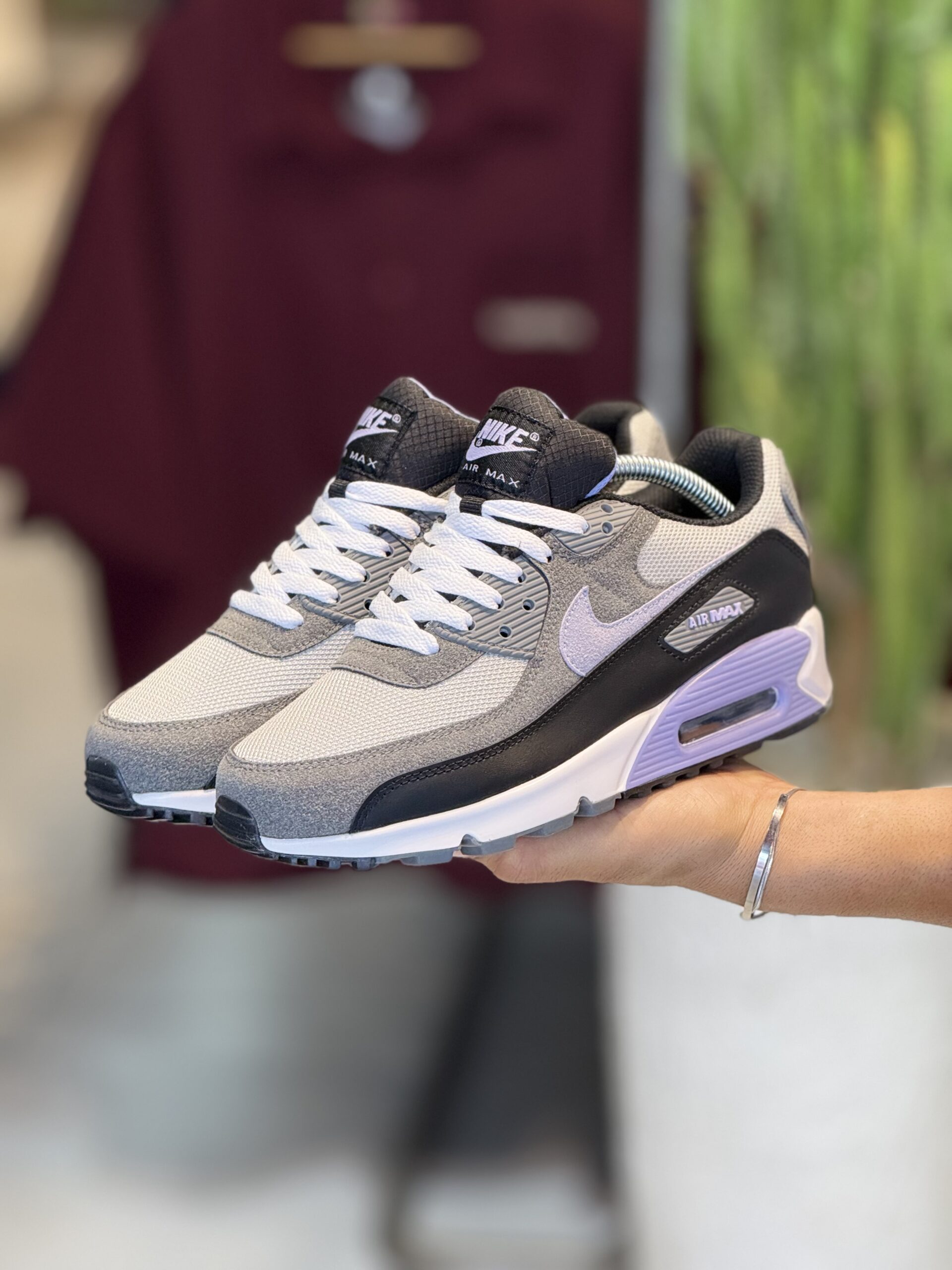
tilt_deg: -14.4
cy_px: 635
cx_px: 476
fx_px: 4400
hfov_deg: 12.3
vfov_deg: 16.4
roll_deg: -0.2
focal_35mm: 120
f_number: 2.8
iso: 160
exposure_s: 1/100
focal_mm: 15.66
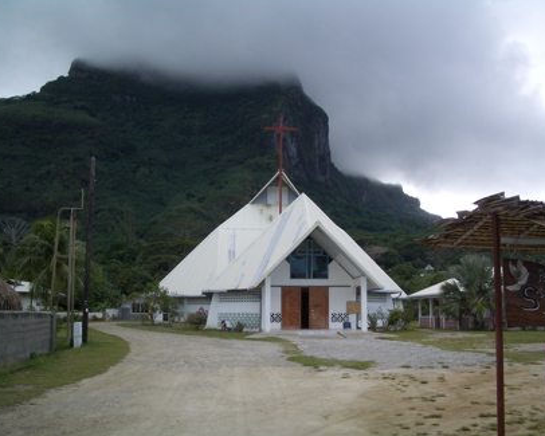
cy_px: 219
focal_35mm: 37
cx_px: 277
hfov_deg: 49.1
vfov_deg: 40.1
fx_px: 597
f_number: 4.3
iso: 50
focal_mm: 5.8
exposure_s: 1/320
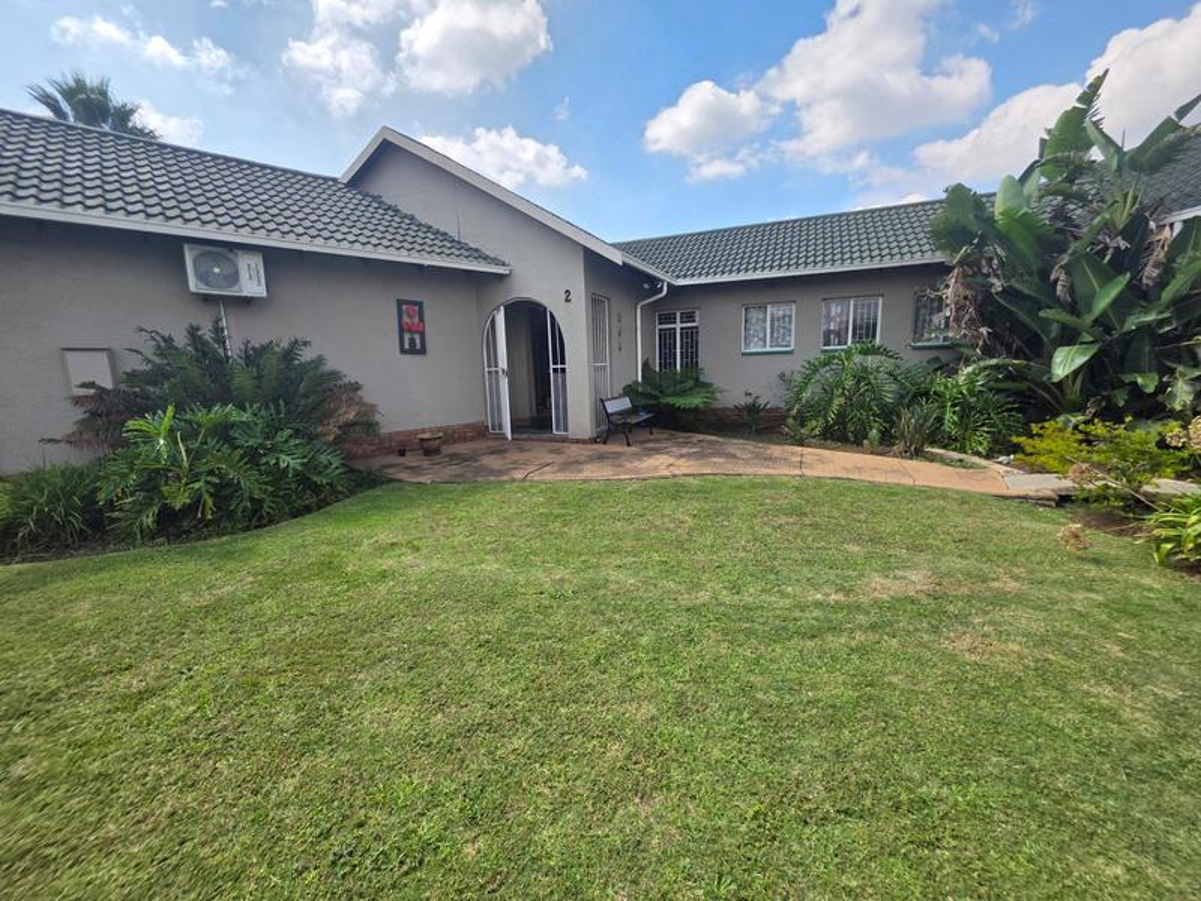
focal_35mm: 13
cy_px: 450
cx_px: 600
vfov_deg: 89.9
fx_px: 451
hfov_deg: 106.2
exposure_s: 1/2000
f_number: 1.9
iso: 40
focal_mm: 2.2
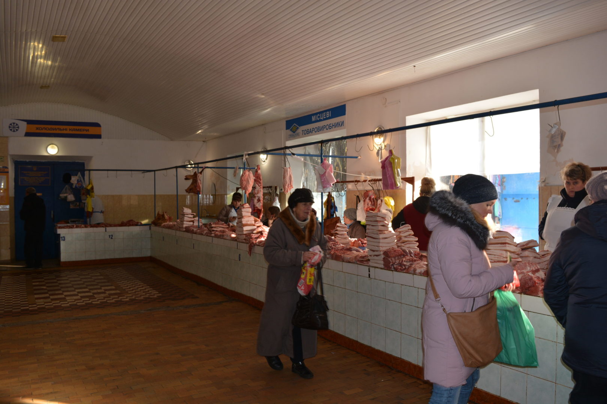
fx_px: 506
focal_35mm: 30
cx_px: 304
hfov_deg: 61.9
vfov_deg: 43.6
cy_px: 202
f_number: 5.6
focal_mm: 20
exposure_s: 1/30
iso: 180
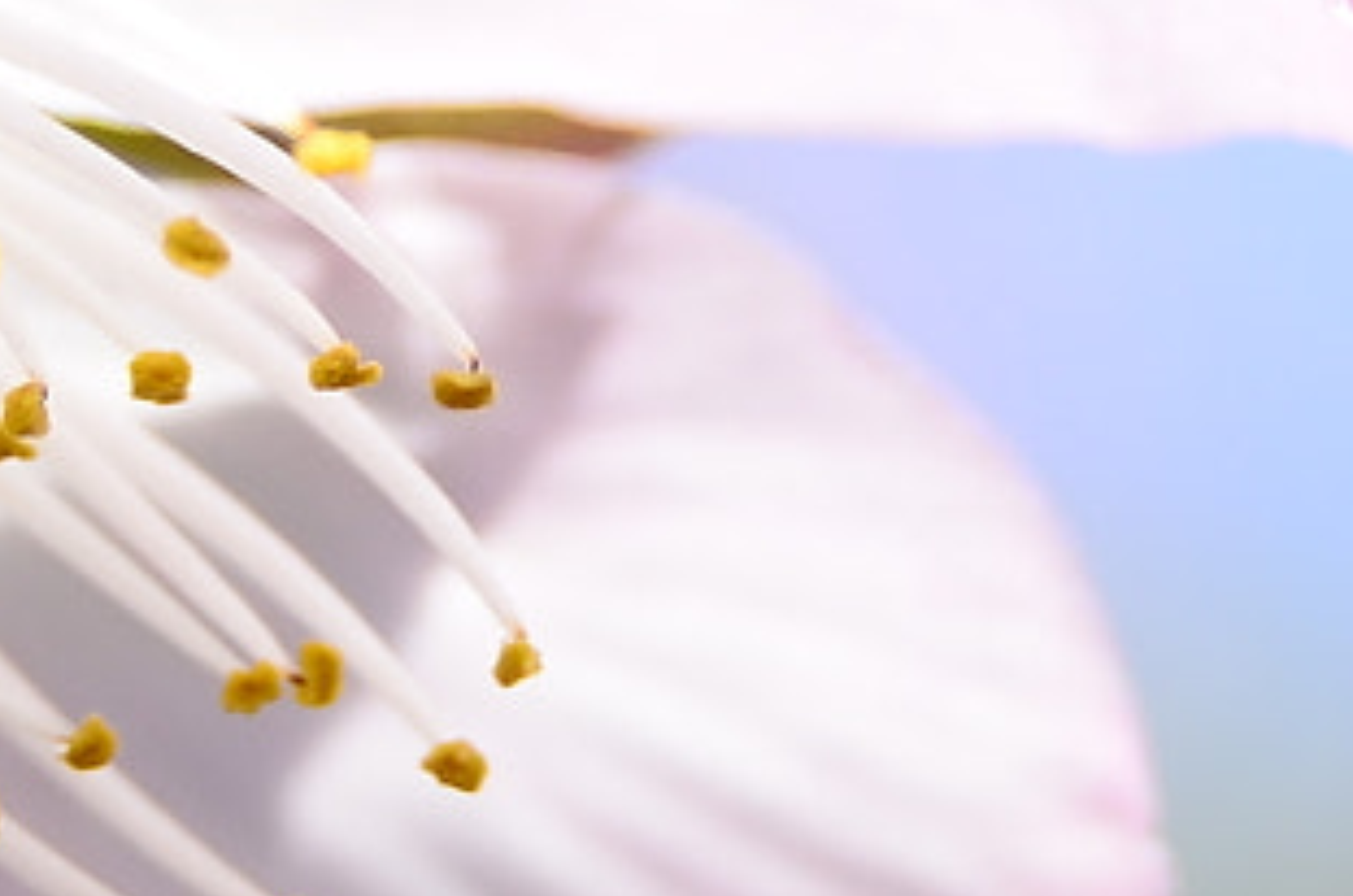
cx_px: 170
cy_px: 183
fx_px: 20377
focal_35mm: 543
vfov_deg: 2.5
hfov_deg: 3.8
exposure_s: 1/400
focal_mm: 55
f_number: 5.6
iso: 100
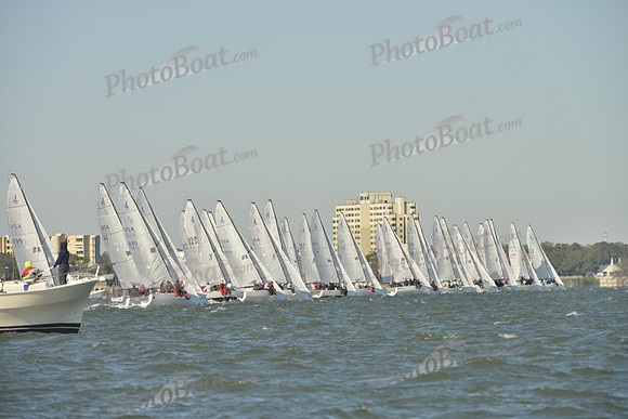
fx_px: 4711
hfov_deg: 7.6
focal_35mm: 270
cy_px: 210
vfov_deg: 5.1
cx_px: 314
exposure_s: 1/640
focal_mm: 270
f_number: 8
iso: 200
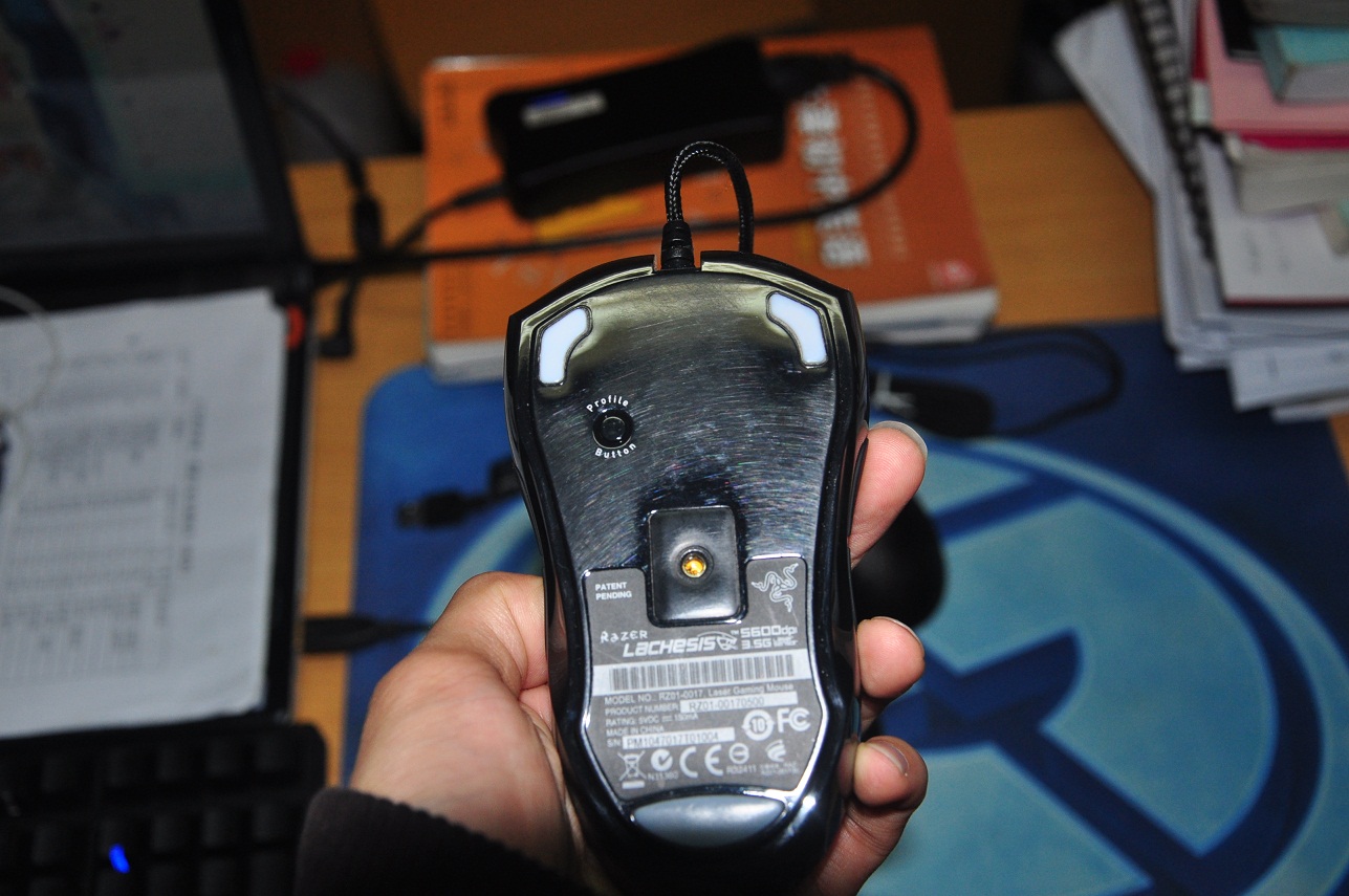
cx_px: 674
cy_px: 448
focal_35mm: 48
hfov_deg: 41.2
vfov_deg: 28.0
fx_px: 1797
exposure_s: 1/200
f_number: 5.6
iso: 640
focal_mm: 32
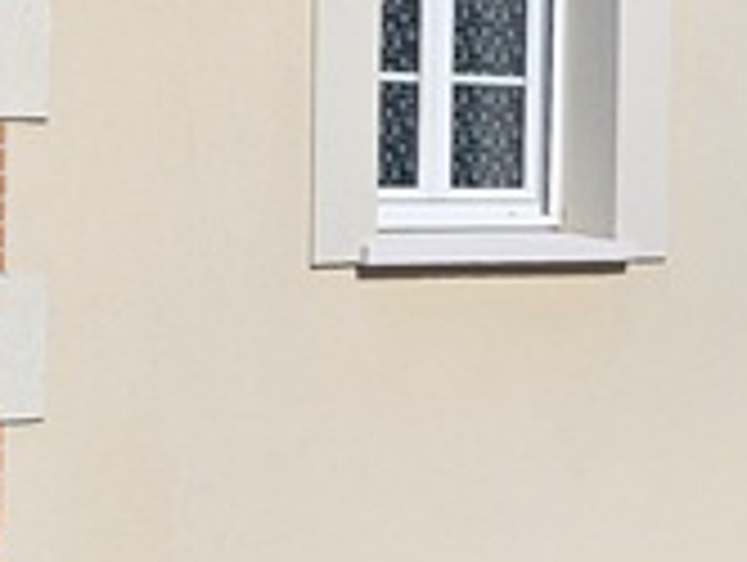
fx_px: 2031
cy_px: 175
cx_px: 392
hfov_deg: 20.8
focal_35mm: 94
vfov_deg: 15.7
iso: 25
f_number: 1.8
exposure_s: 1/4493
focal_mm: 5.4
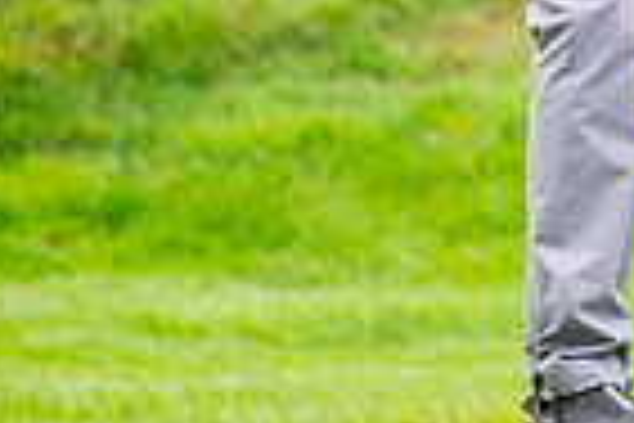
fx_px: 21801
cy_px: -250
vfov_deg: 1.1
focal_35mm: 1238
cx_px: 1201
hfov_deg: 1.7
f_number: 4
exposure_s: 1/500
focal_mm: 300
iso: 400
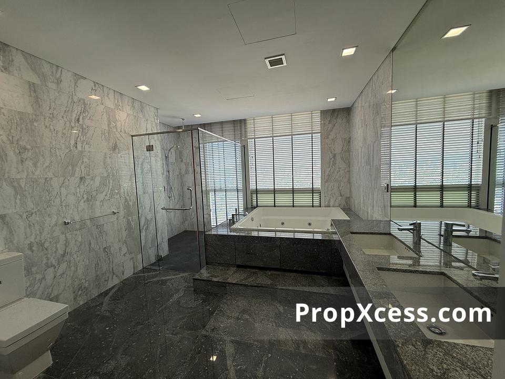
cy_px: 190
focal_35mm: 14
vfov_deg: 85.7
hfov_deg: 102.1
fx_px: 204
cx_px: 252
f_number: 2.2
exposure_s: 1/182
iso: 50
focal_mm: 2.22
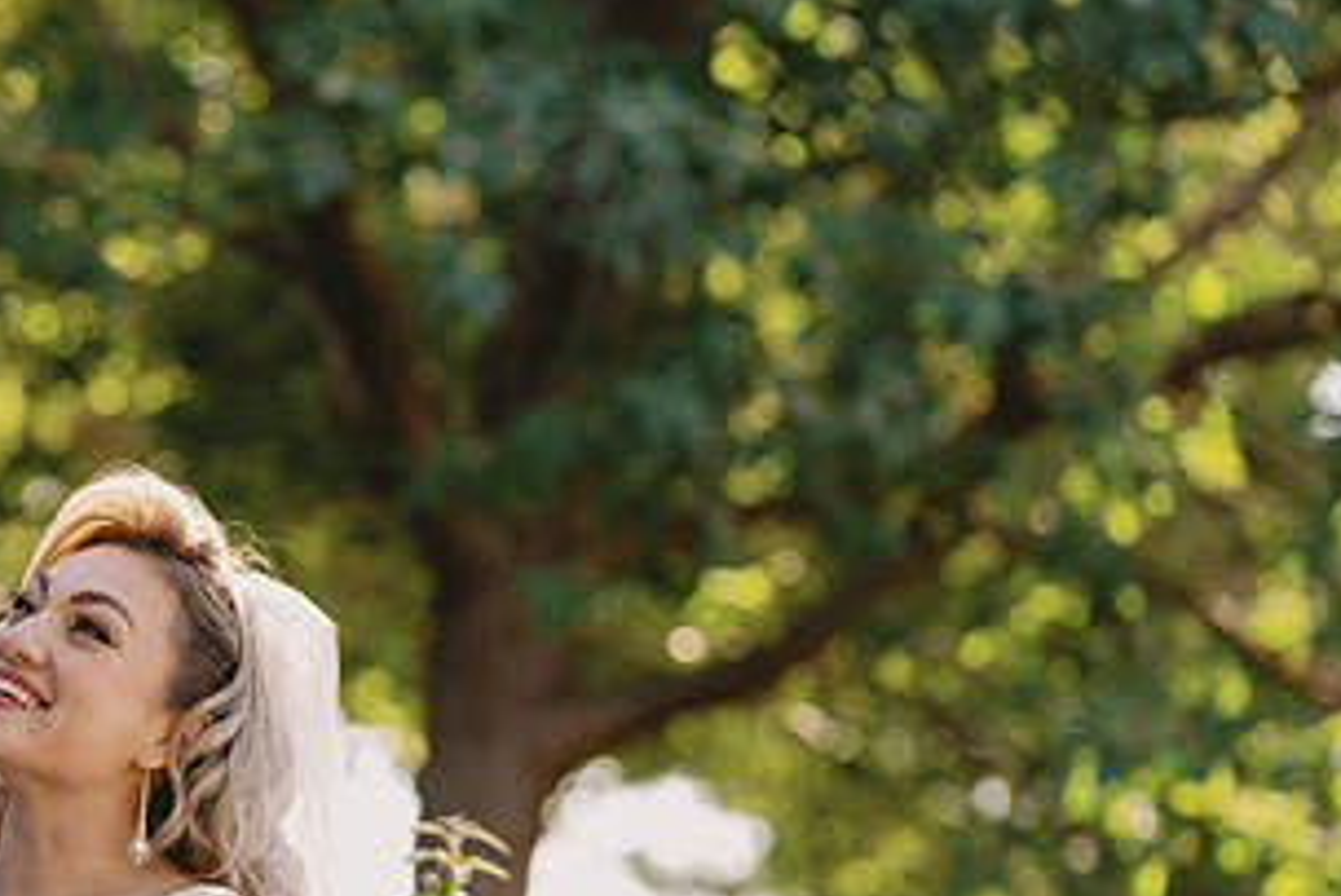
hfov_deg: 8.1
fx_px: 9466
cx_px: 172
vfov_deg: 5.4
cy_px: 704
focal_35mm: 254
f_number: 3.5
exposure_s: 1/320
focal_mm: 133
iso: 400
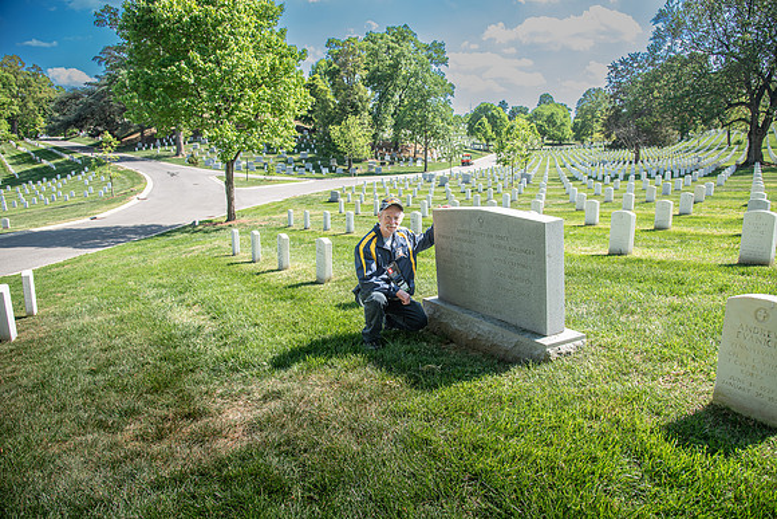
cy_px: 260
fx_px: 518
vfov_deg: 53.2
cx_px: 388
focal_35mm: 24
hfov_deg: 73.7
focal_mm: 24
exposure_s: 1/125
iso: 100
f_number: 5
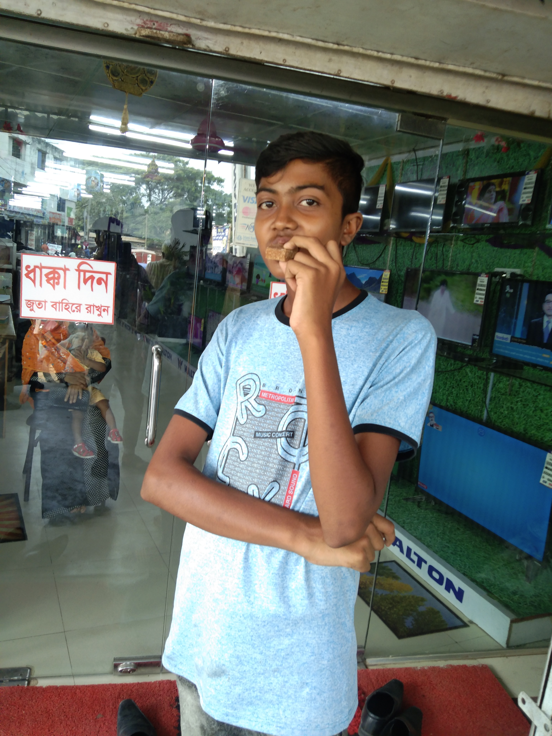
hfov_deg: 46.8
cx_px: 276
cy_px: 368
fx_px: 638
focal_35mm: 30
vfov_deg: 60.0
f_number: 2.2
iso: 138
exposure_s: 1/50
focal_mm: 3.65
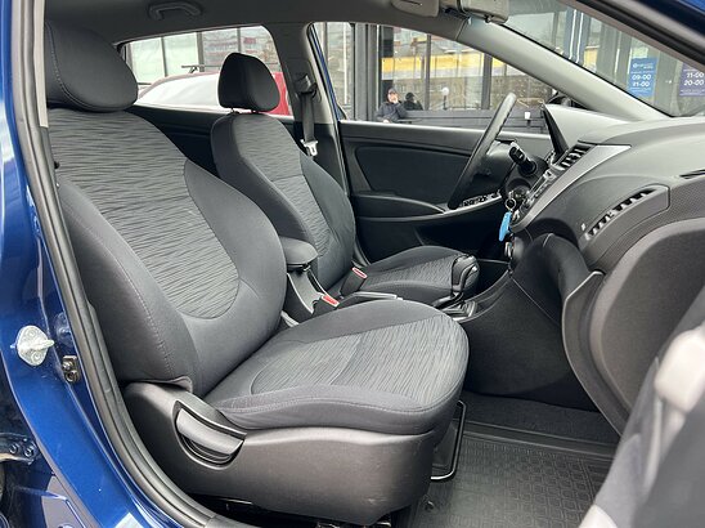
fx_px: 529
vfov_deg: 53.0
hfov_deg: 67.3
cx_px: 352
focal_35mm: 26
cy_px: 264
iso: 50
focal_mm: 5.7
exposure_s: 1/121
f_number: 1.5
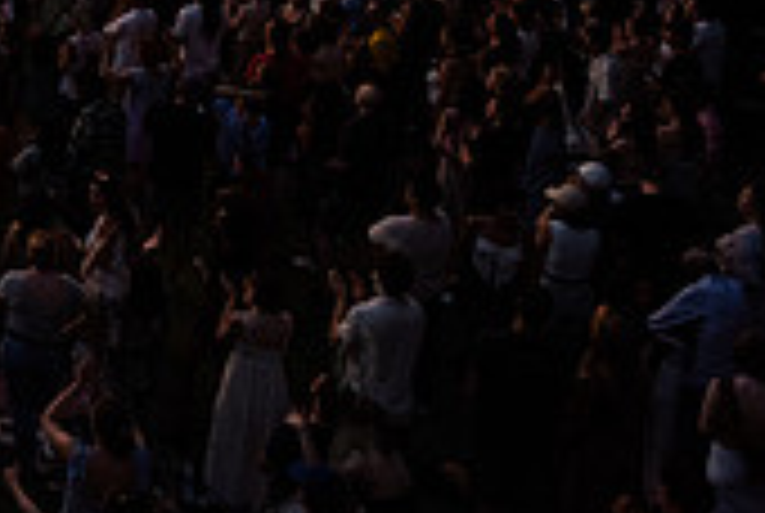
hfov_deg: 19.8
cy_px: -263
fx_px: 1746
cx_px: -518
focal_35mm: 82
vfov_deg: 15.4
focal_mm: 24
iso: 4000
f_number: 3.5
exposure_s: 1/500
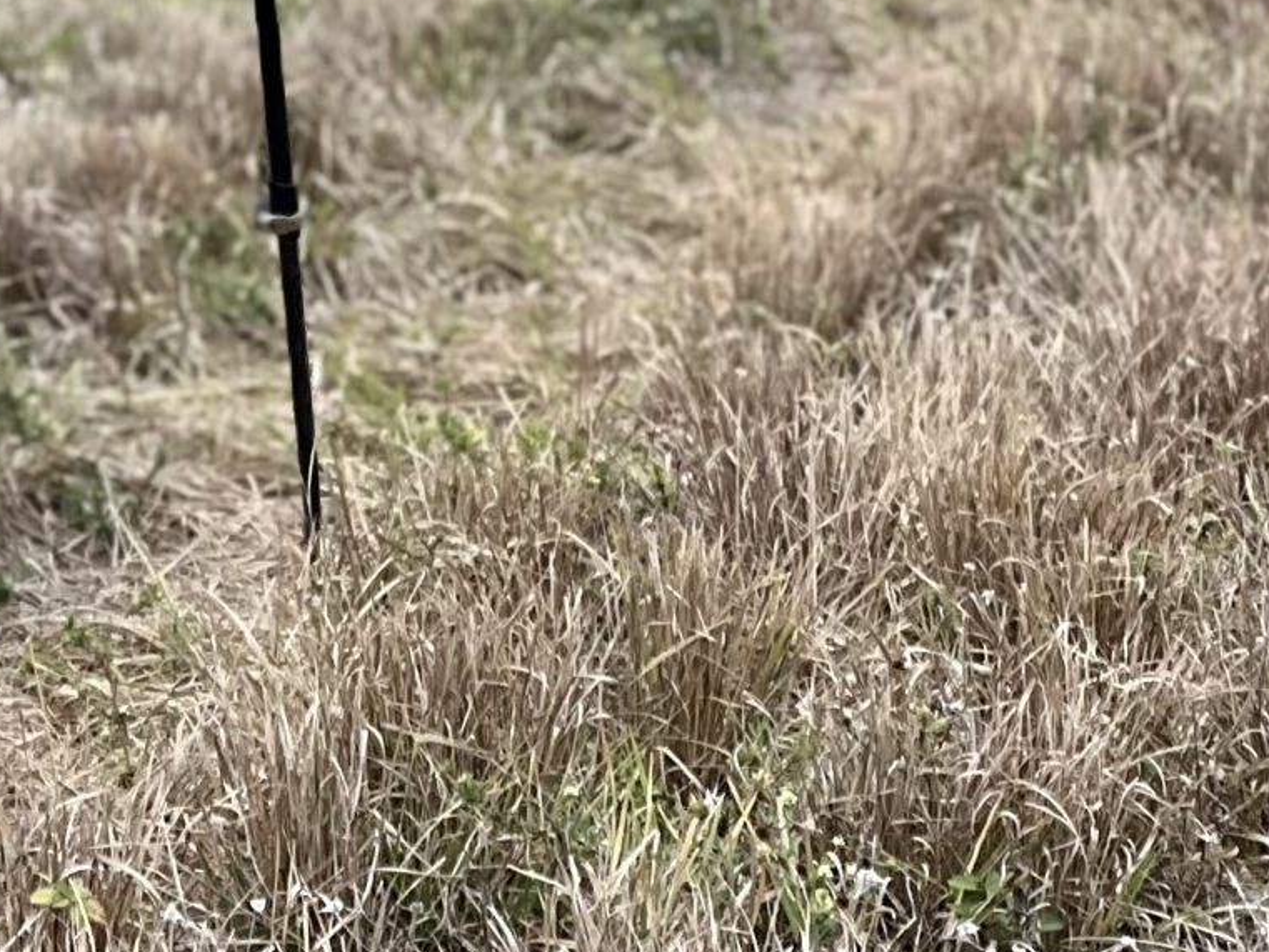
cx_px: -263
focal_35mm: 259
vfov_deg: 5.7
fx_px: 9496
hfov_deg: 7.6
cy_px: -267
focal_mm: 9
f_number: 2.8
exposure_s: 1/161
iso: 32
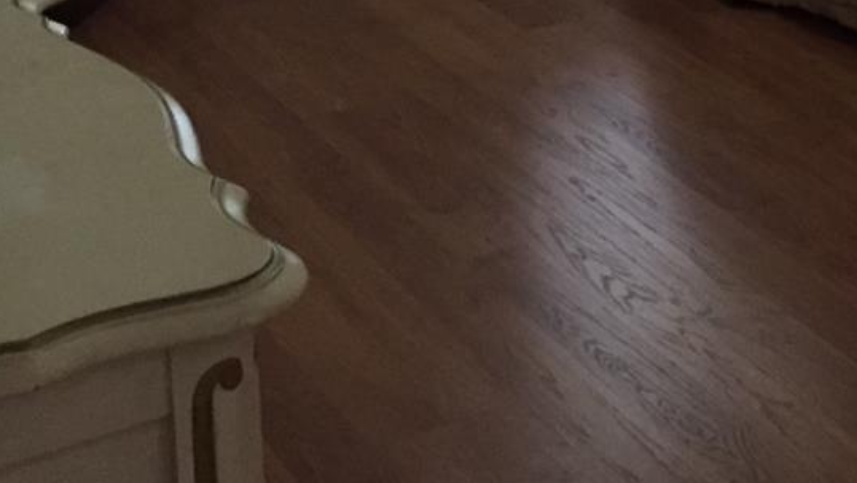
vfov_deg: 12.9
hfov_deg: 23.0
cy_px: -279
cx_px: 908
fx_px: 2000
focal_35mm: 88
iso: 250
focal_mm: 4.15
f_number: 2.2
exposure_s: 1/30
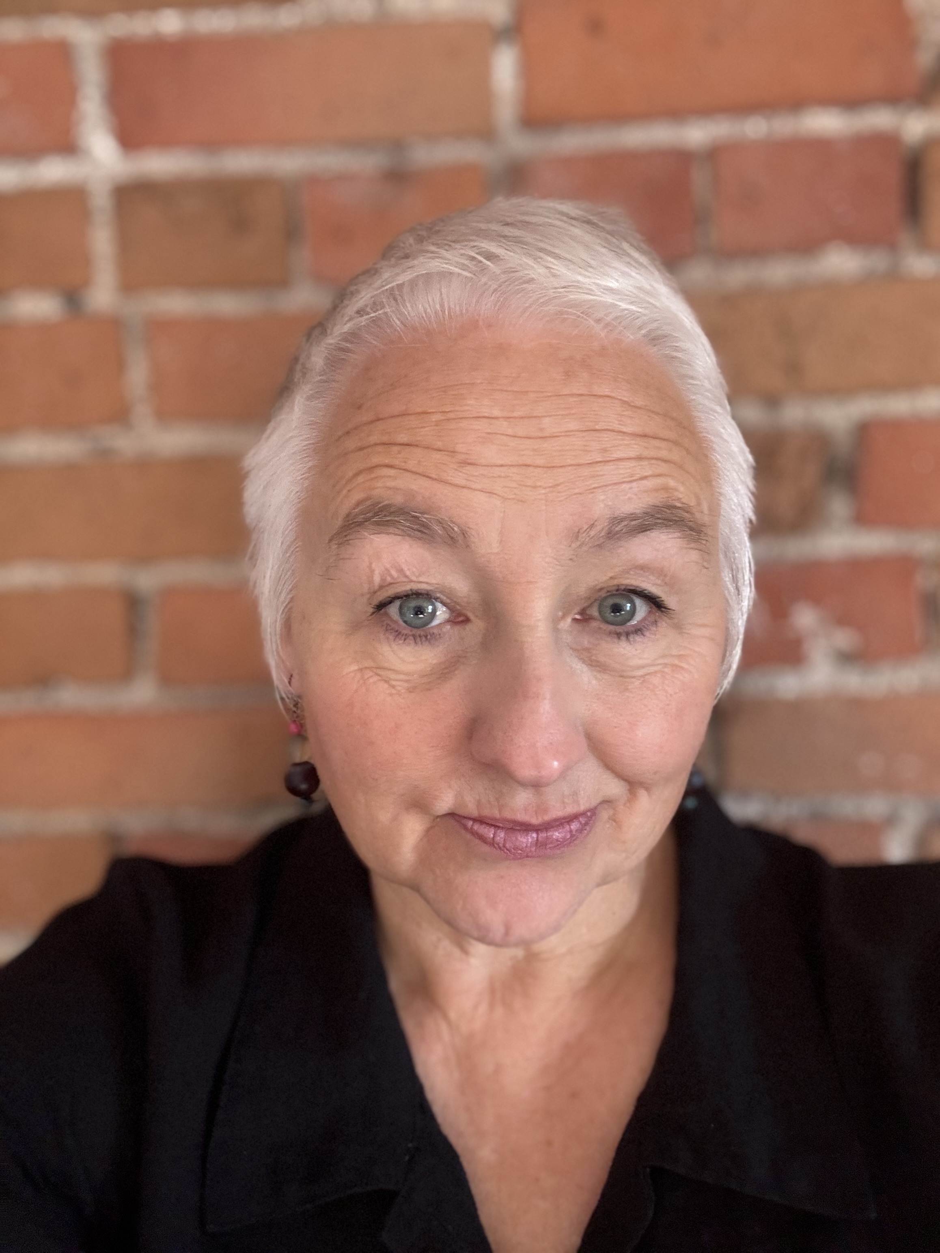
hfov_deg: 46.8
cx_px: 470
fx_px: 1086
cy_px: 626
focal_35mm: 30
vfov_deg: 60.0
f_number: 1.9
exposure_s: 1/60
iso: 160
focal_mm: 2.69
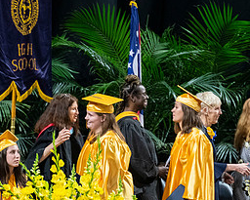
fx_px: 4722
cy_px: 219
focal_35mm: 638
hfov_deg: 3.0
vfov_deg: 2.4
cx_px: 190
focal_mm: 200
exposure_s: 1/200
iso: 2000
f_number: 4
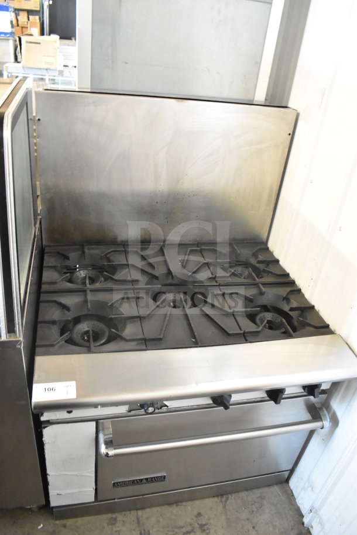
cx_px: 178
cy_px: 268
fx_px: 402
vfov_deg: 67.4
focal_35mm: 27
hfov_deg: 47.9
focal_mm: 18
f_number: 3.5
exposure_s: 1/30
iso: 5000
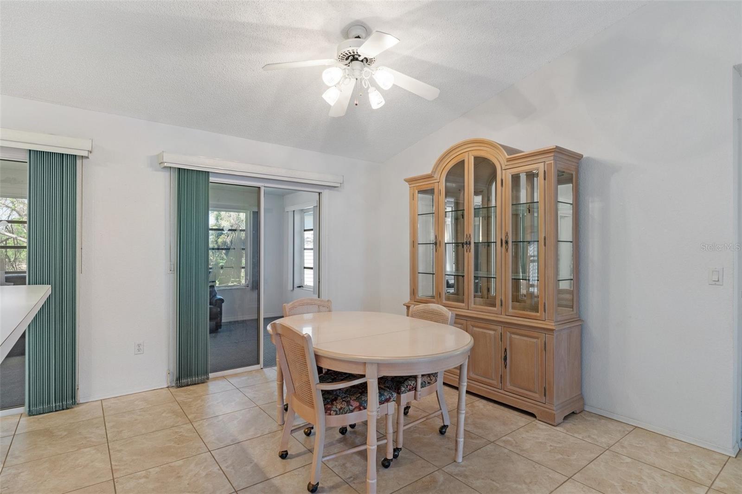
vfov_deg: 66.1
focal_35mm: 18
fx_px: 380
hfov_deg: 88.6
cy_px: 247
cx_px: 371
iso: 250
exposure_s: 1/1.25
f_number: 8
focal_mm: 12.3
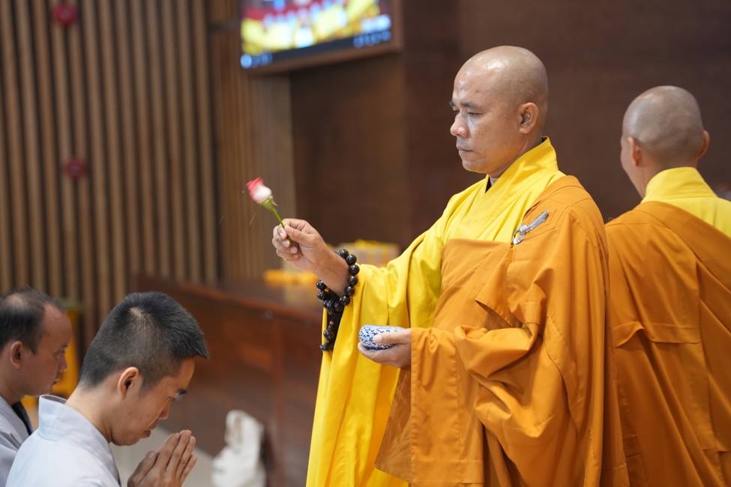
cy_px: 244
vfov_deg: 16.1
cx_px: 366
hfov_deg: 23.9
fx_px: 1726
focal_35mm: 85
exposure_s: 1/125
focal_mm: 85
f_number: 2.8
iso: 1250
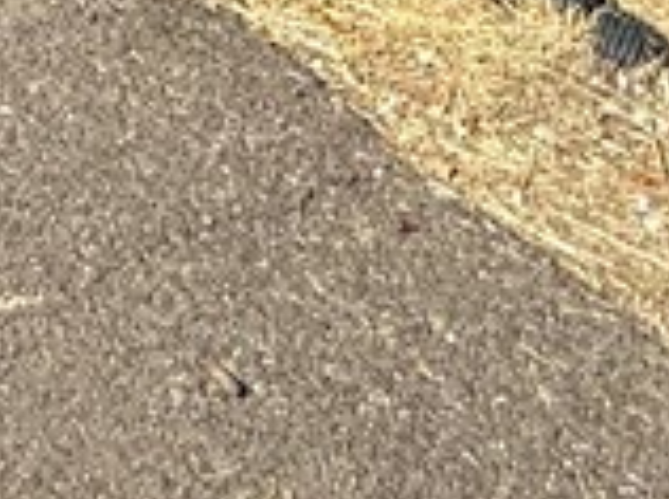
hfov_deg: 21.1
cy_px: -1112
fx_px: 1756
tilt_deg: +3.6
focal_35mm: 91
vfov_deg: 10.2
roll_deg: -1.3
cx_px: 59
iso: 50
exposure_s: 1/5155
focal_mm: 2.22
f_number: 2.2
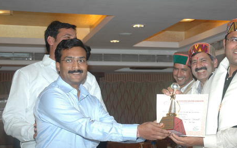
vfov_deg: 19.1
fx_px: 439
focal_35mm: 68
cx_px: 149
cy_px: 92
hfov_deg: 30.1
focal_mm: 34
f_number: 4.2
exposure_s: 1/60
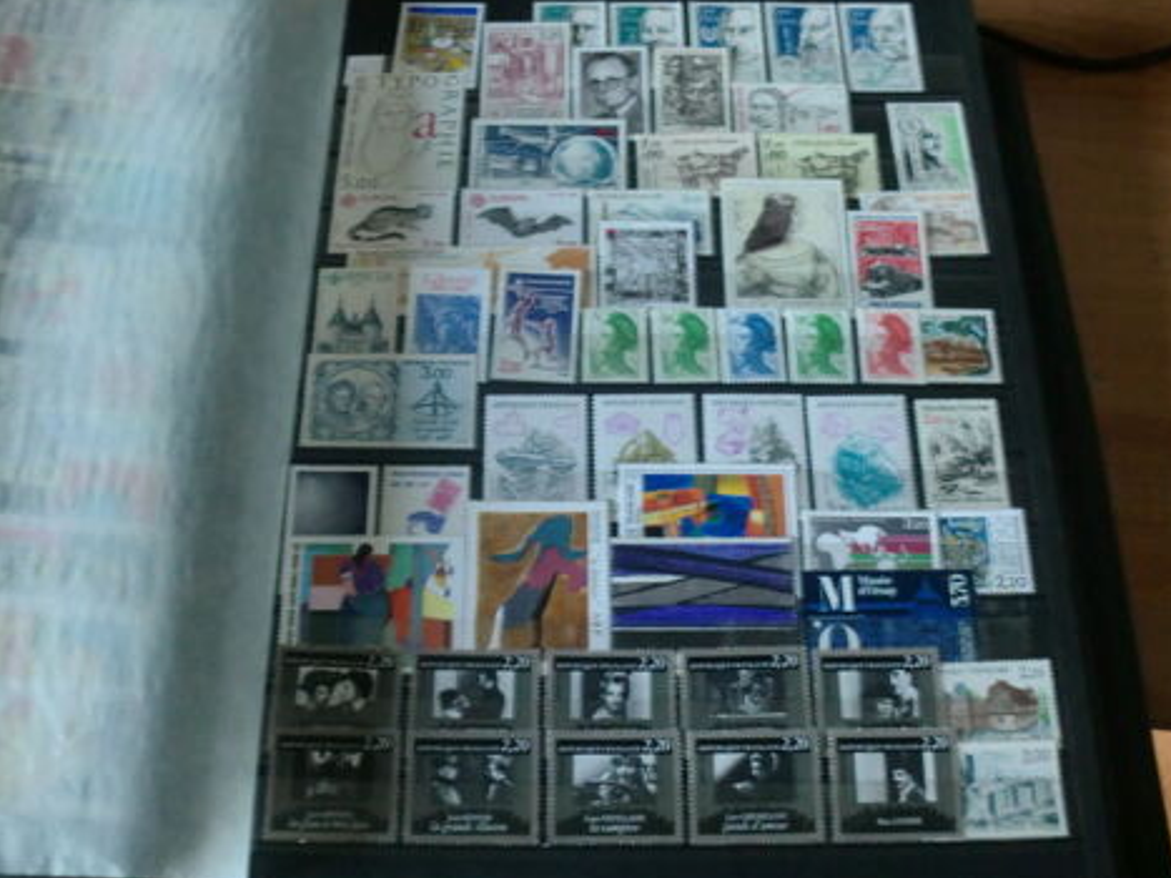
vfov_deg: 39.6
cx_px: 597
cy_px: 444
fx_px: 1218
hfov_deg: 51.4
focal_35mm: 36
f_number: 3.1
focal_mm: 6.3
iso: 400
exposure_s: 1/15
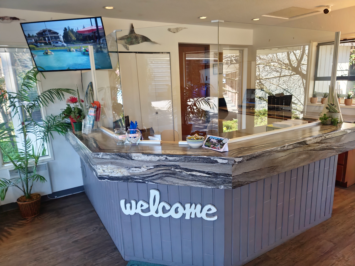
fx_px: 246
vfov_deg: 56.8
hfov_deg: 71.6
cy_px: 133
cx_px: 178
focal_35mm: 24
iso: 64
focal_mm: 6.7
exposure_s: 1/90
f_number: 1.8
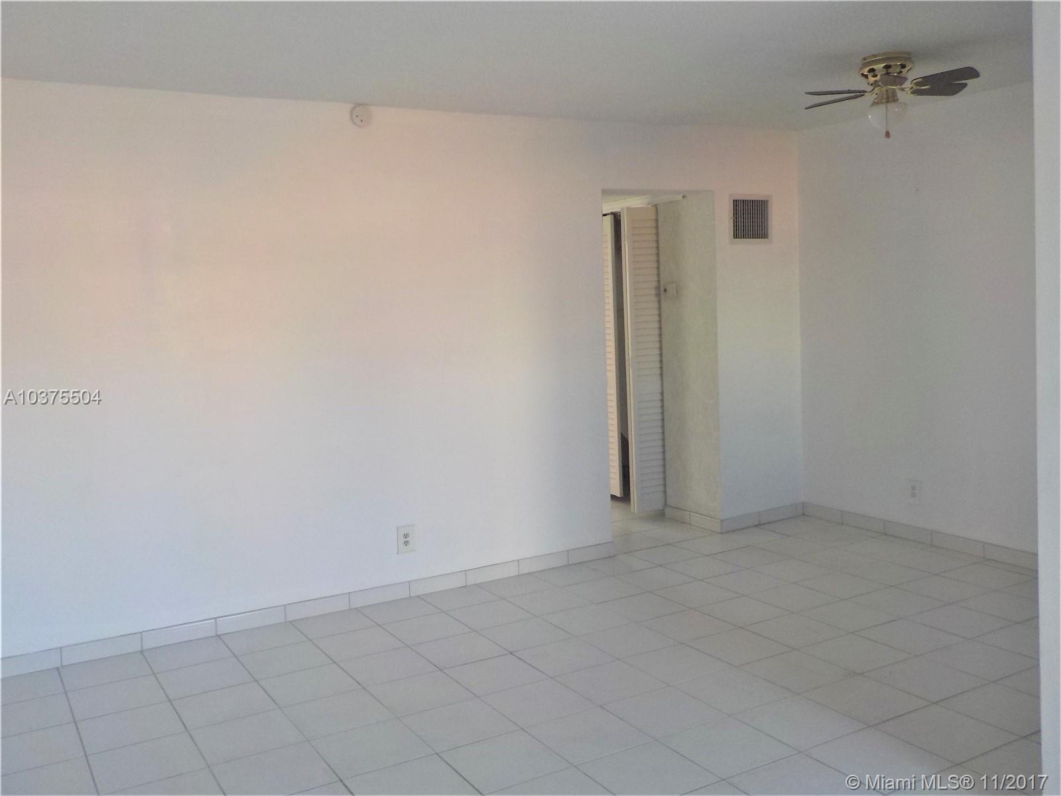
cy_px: 398
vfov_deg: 46.8
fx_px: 920
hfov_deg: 60.0
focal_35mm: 30
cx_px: 530
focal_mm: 4.1
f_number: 3.3
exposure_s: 1/60
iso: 125
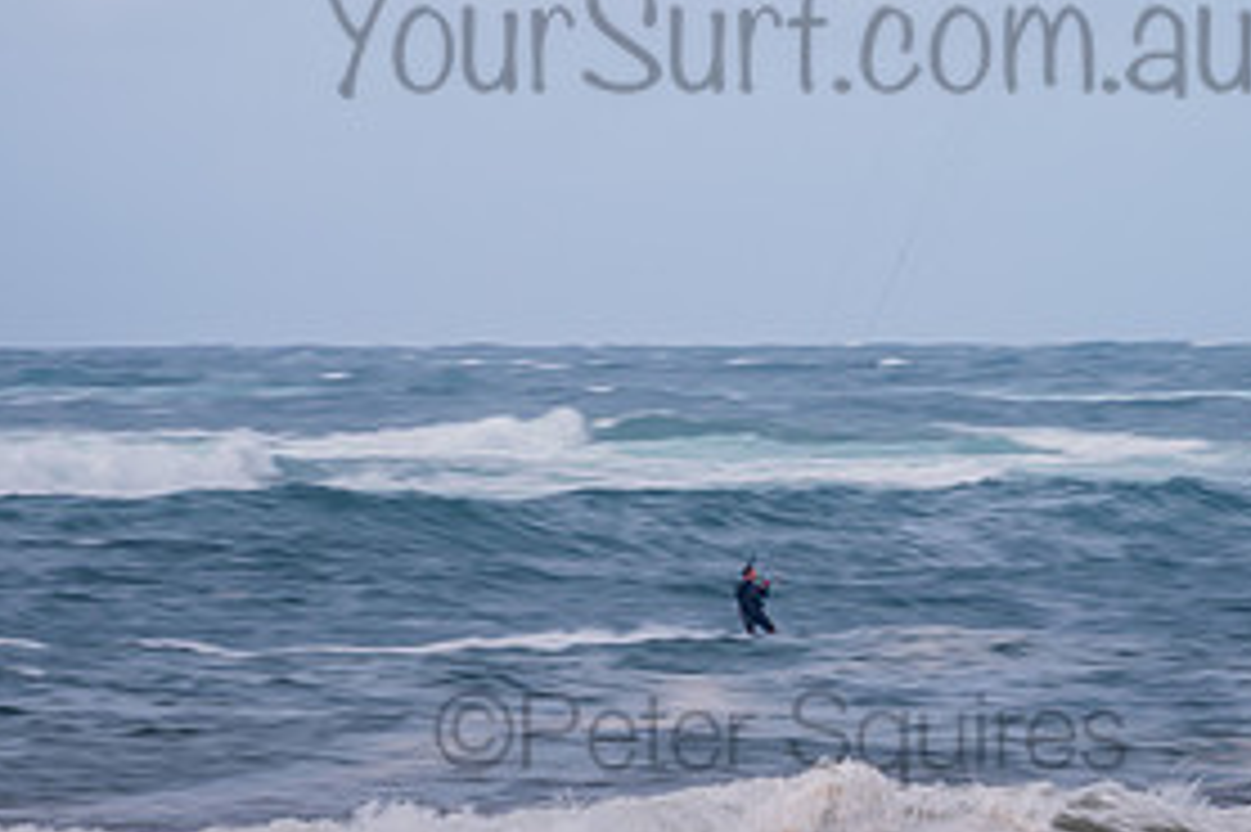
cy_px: -2
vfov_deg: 2.4
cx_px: 747
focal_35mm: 581
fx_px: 20177
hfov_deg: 3.6
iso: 31
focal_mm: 270
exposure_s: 1/20
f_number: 14
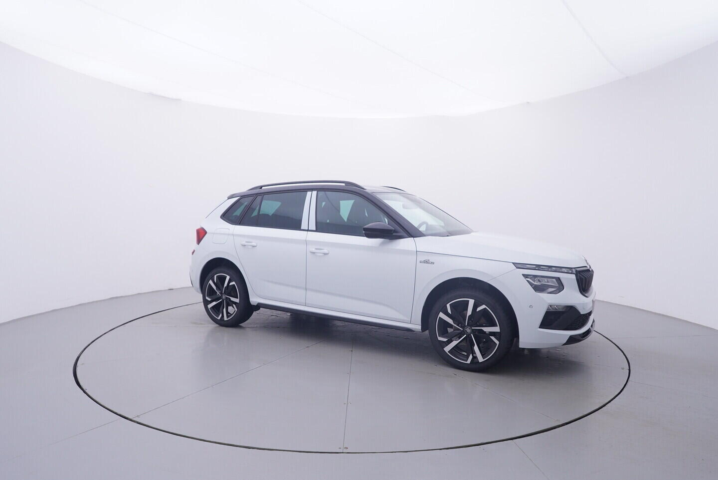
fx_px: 449
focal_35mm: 22
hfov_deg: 77.3
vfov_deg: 56.2
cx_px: 359
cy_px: 240
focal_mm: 15
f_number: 5
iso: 200
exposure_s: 1/80
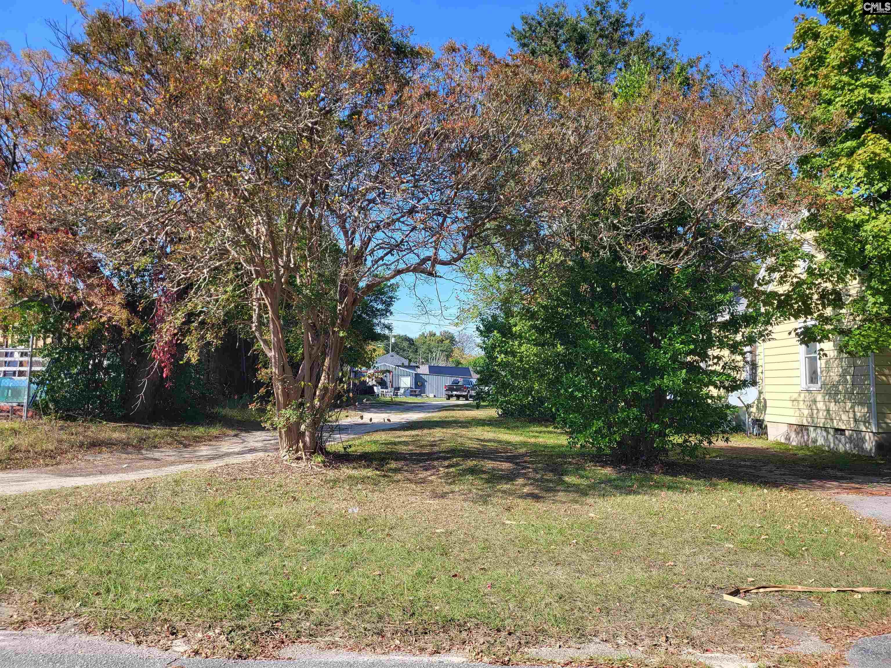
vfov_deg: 53.1
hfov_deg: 67.3
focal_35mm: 26
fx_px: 669
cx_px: 446
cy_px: 334
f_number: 1.8
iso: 40
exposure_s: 1/1041
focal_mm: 5.4
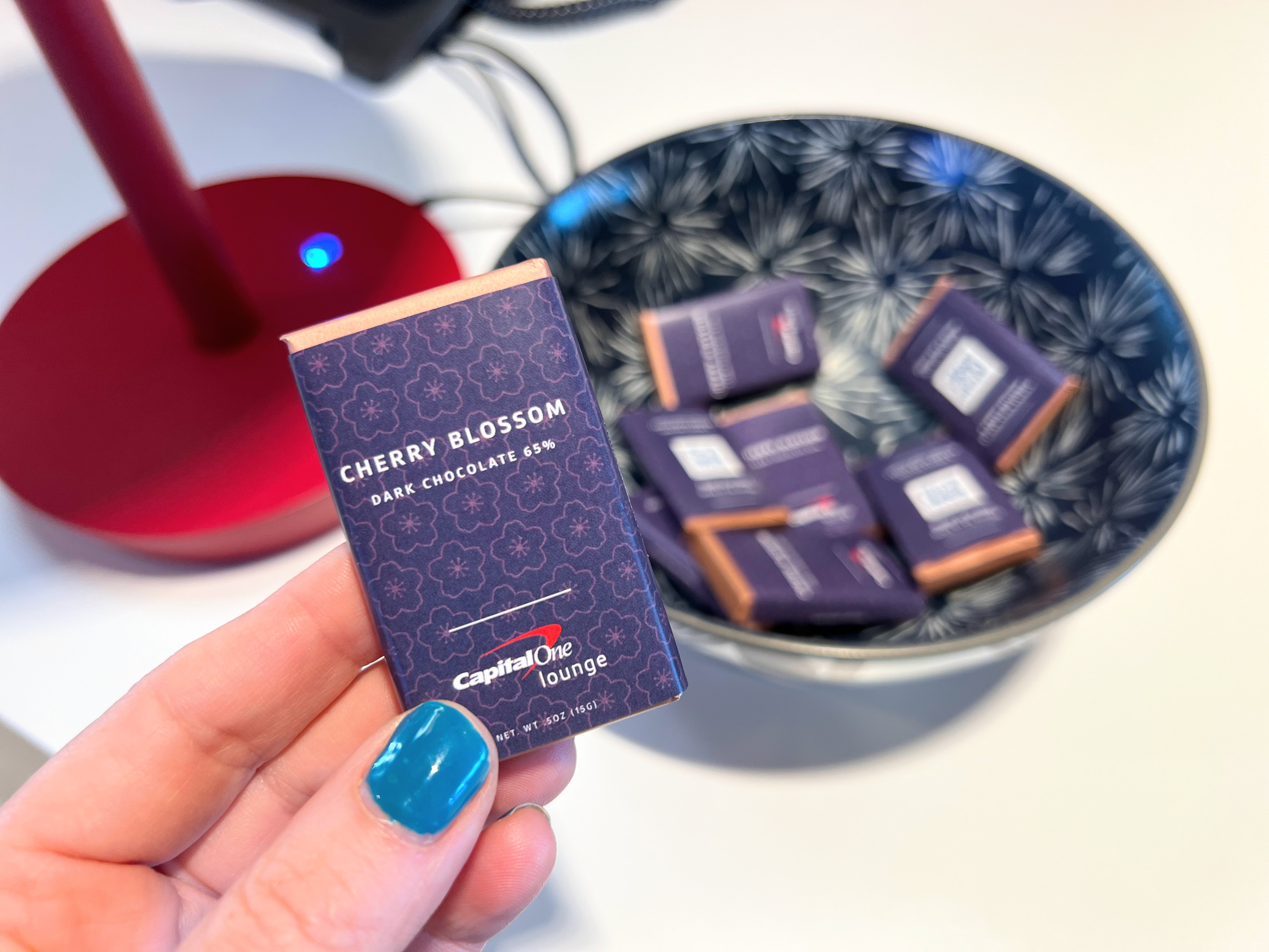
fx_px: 953
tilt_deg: -54.4
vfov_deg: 53.1
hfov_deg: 67.3
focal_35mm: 26
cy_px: 476
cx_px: 634
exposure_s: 1/62
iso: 80
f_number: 1.5
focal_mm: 5.7
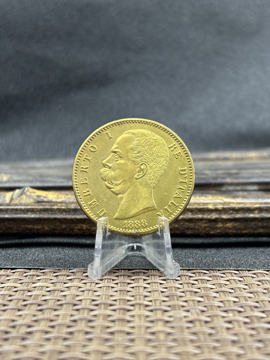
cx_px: 135
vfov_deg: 36.8
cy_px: 180
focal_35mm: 52
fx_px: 541
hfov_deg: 28.0
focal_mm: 5.96
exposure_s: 1/60
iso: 100
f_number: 1.6
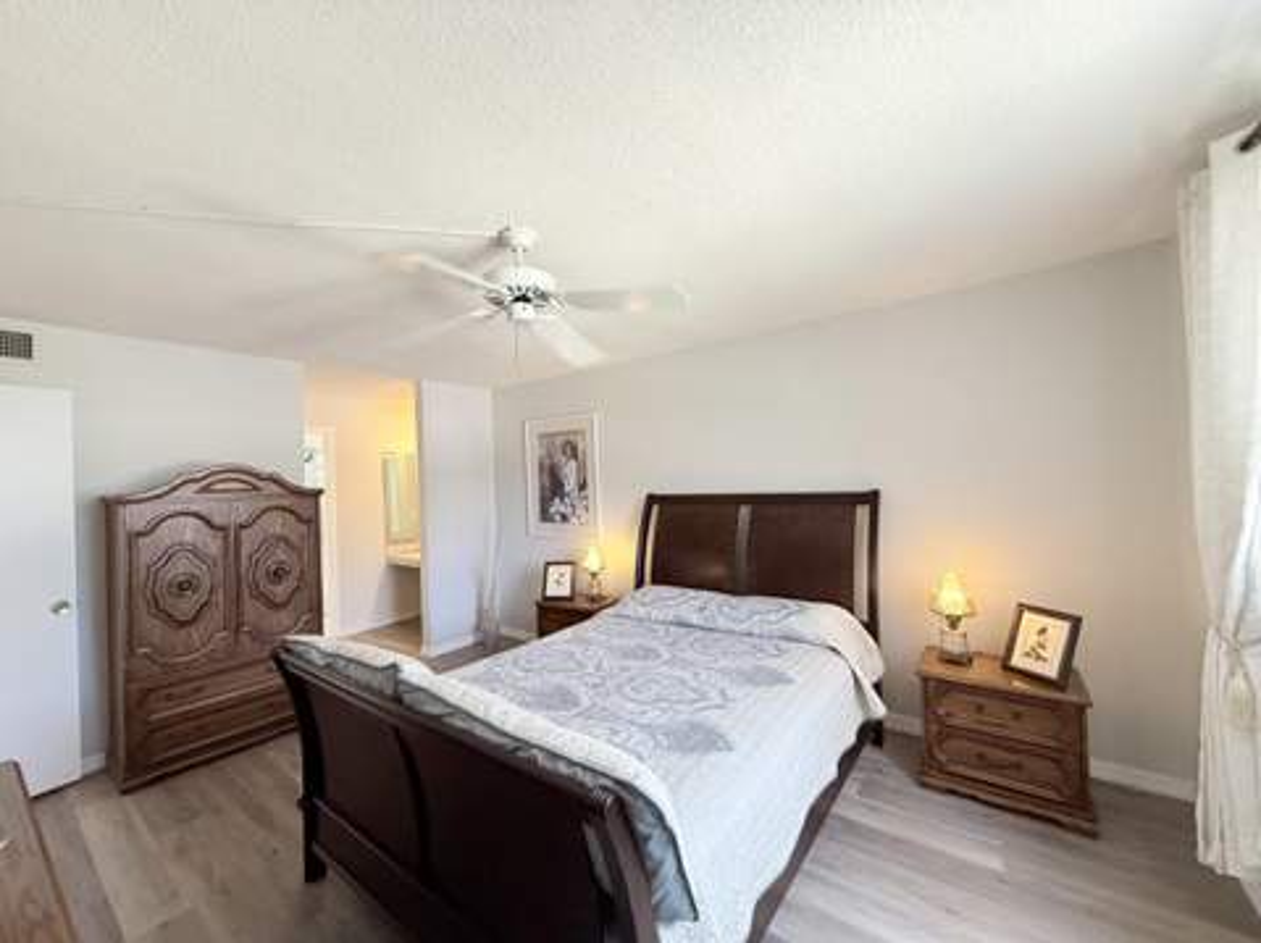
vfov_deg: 85.6
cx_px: 630
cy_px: 472
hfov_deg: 102.1
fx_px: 509
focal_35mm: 14
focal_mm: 2.22
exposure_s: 1/120
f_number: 2.2
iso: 320
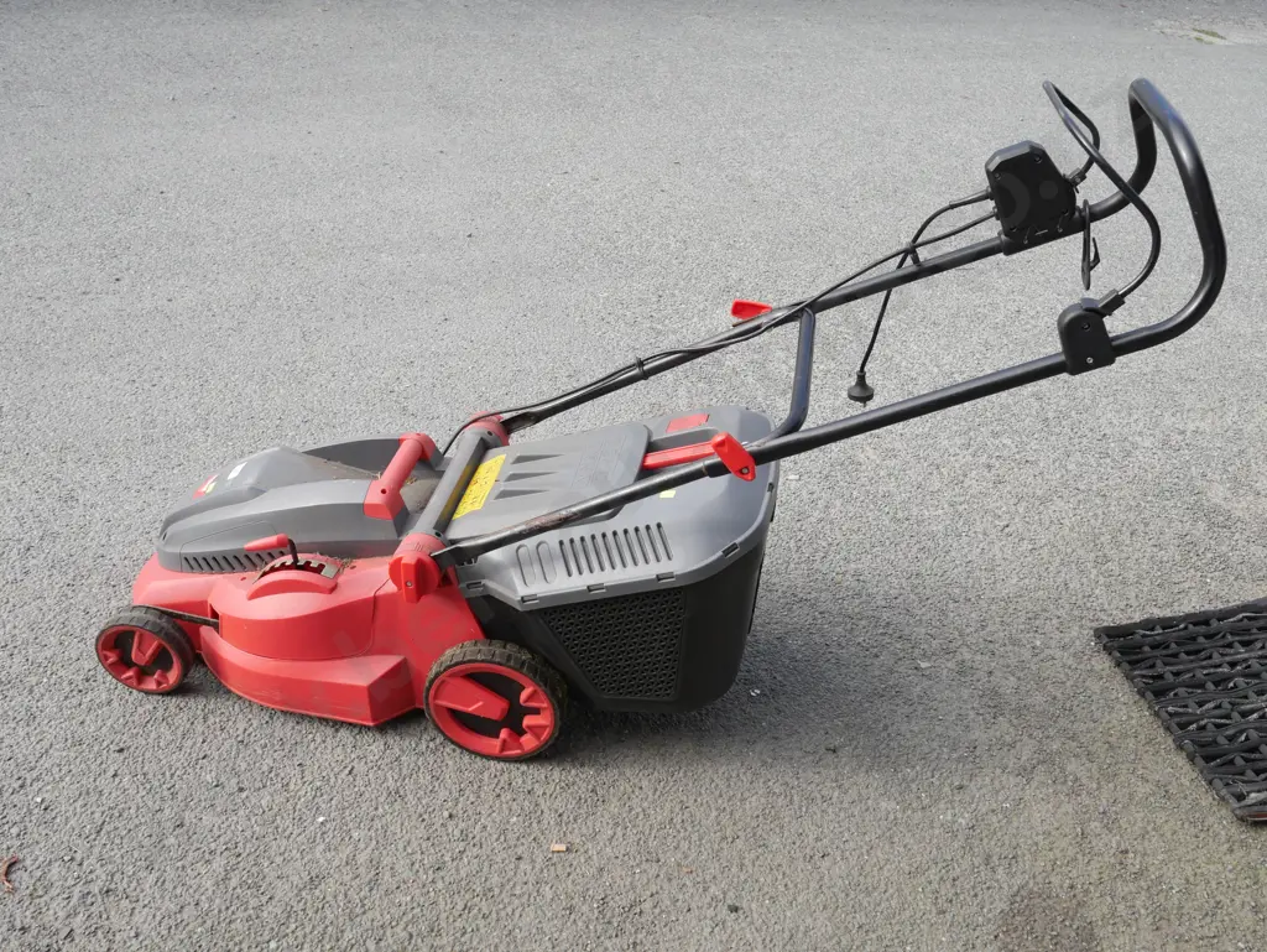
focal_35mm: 30
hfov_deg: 59.9
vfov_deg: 46.8
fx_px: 1099
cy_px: 476
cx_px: 634
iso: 200
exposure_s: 1/250
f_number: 5.6
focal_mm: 15
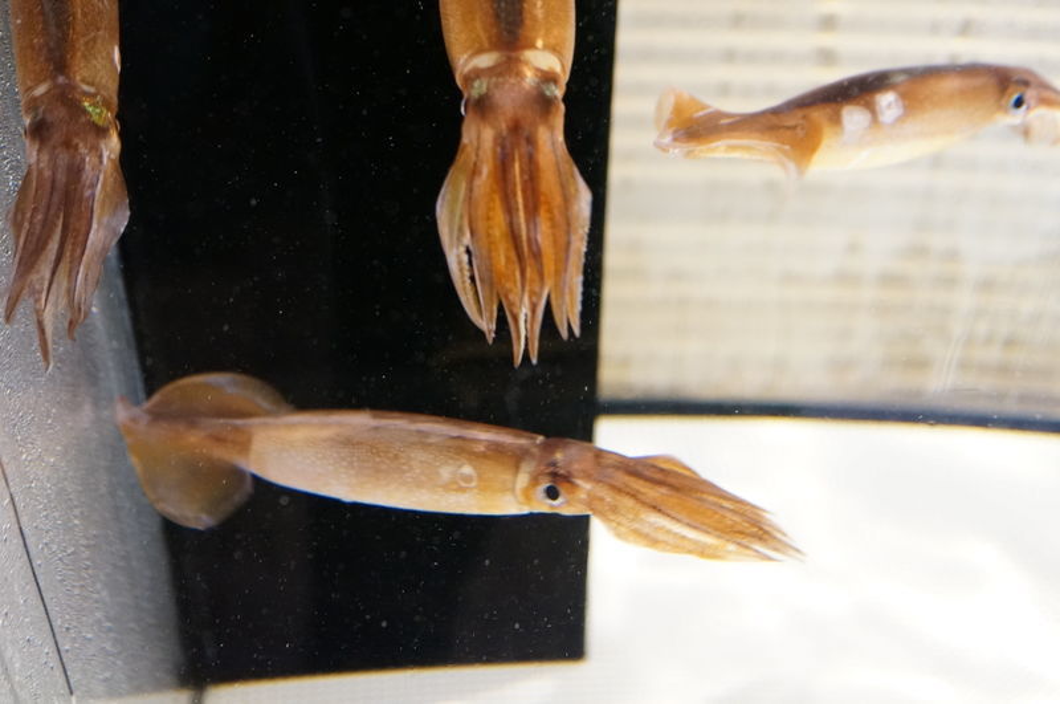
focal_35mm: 36
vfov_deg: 36.8
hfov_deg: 53.2
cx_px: 530
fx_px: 1058
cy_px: 352
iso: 3200
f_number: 2.2
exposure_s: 1/60
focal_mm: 24
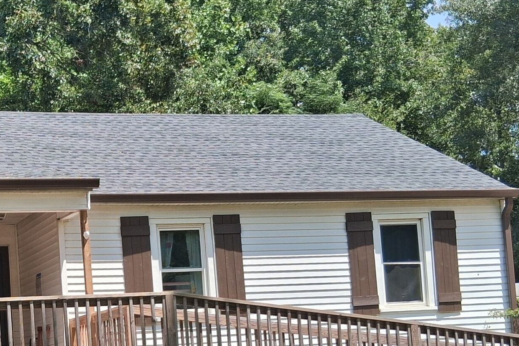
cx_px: 28
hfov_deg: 28.6
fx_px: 966
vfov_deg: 19.8
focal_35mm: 67
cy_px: 333
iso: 25
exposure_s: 1/588
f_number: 1.8
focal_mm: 3.98
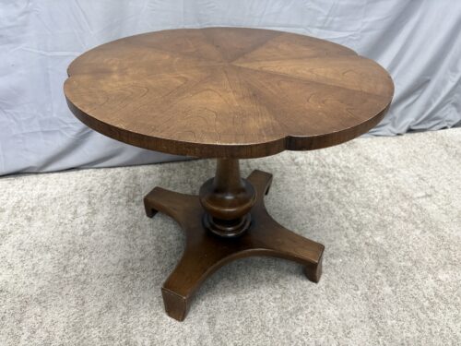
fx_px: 346
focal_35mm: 26
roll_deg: -1.4
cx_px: 230
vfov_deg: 53.1
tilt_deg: -35.6
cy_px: 173
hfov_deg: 67.3
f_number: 1.6
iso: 320
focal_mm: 5.96
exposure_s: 1/60
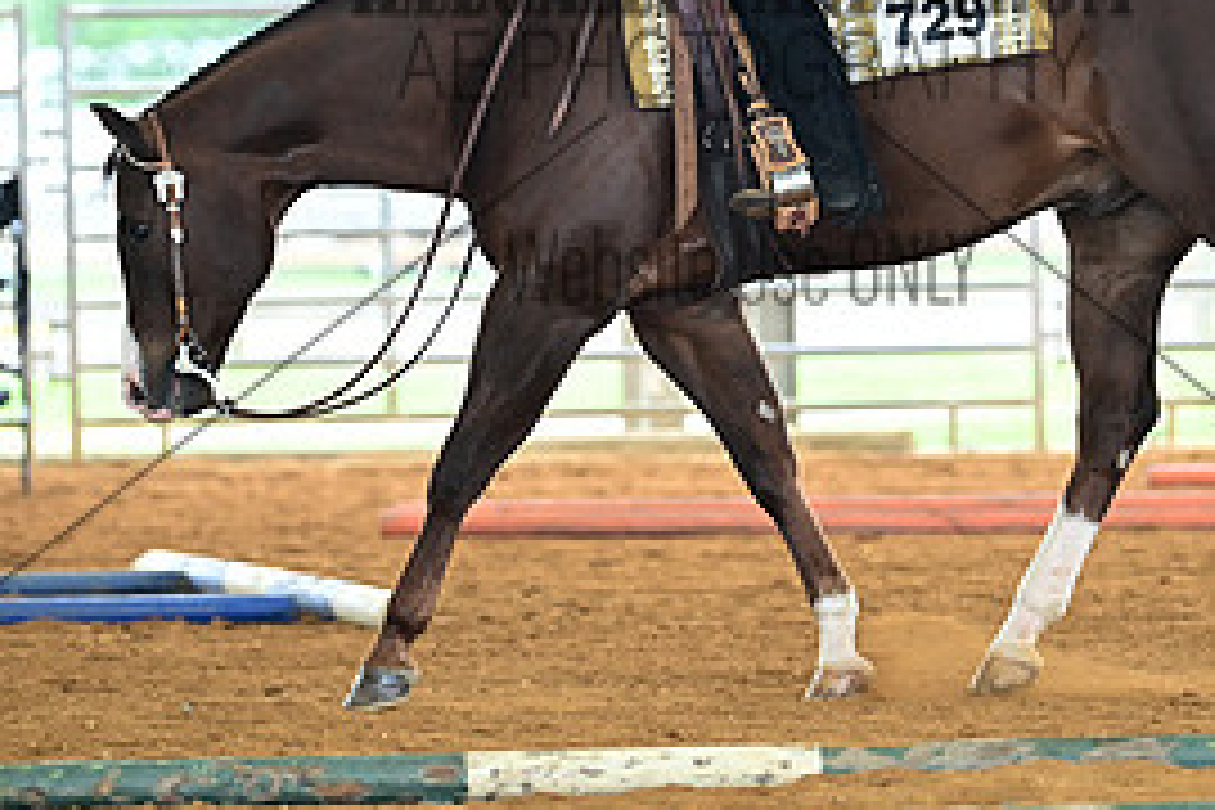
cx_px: 742
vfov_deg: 4.3
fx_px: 10867
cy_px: 16
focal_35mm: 322
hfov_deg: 6.4
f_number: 2.8
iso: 640
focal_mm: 150
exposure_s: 1/309
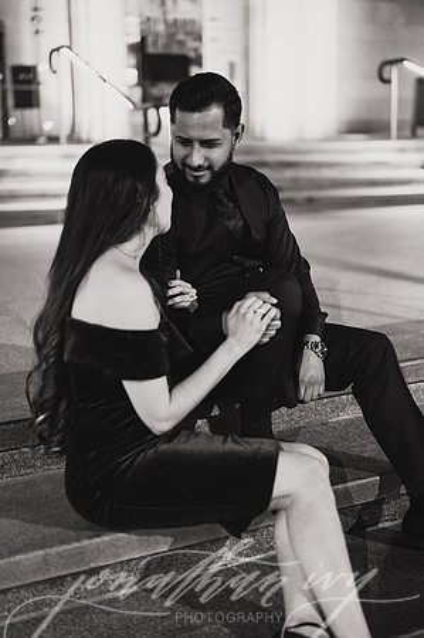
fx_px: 885
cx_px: 212
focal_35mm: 50
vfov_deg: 39.6
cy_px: 319
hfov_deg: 26.9
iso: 5000
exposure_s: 1/320
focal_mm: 50
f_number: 2
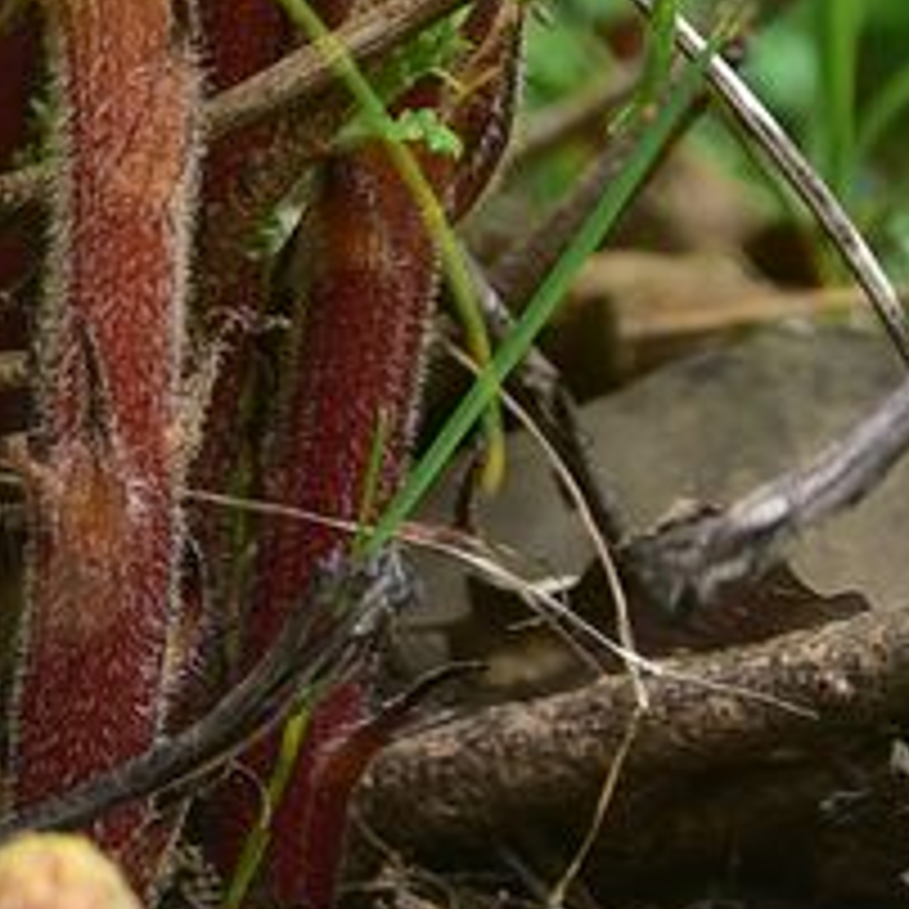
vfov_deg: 6.2
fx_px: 8140
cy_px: -821
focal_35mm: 274
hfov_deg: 6.4
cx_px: 212
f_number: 4
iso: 160
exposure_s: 1/125
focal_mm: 50
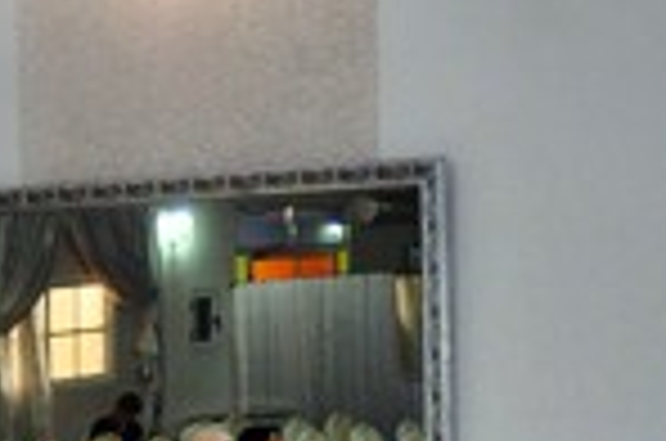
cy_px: 884
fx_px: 2754
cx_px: 302
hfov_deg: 13.8
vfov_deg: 8.7
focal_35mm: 149
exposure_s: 1/60
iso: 800
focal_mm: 23
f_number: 3.8
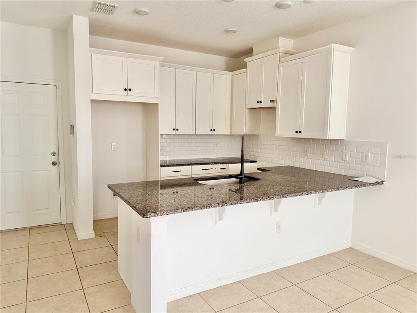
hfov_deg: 71.6
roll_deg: -1.0
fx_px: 289
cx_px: 208
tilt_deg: -6.5
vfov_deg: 56.8
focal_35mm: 24
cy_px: 156
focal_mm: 6.76
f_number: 1.78
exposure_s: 1/73
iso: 200
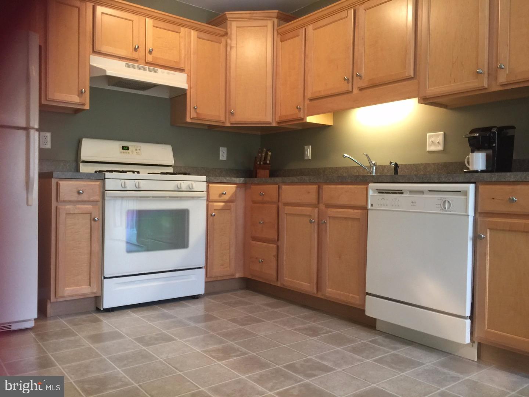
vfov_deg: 48.2
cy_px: 198
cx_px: 264
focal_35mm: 29
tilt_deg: -0.3
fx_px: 443
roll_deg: -2.4
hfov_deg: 61.7
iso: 64
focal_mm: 4.15
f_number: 2.2
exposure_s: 1/15
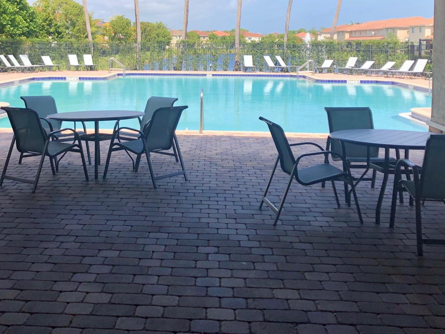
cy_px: 80
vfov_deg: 30.9
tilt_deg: -3.4
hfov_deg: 41.1
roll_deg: -0.1
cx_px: 185
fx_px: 591
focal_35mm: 46
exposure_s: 1/1104
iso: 20
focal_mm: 3.99
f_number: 1.8
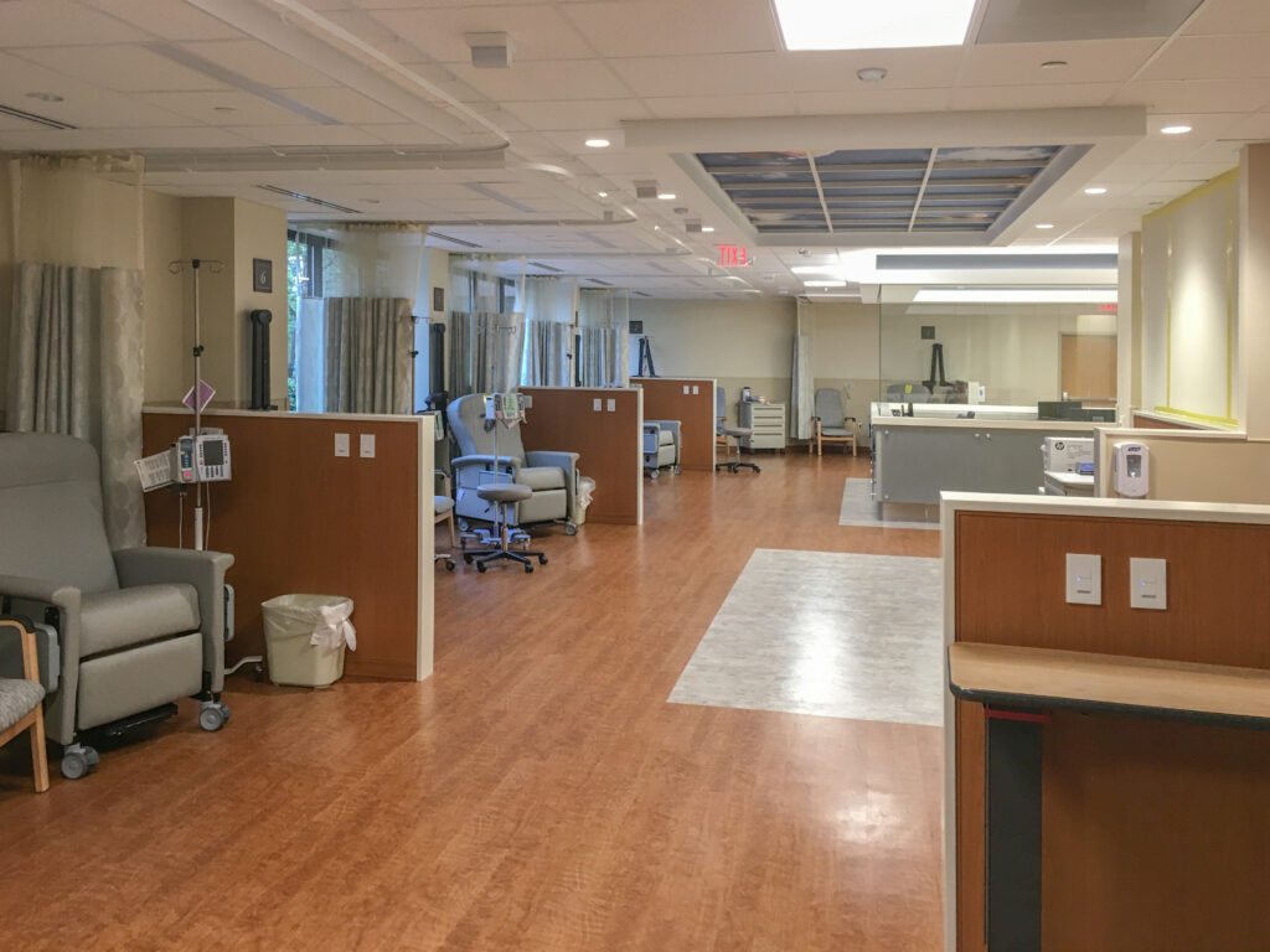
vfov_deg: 48.2
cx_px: 635
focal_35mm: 29
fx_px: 1064
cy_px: 476
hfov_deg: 61.7
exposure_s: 1/30
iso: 80
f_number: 2.2
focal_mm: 4.15
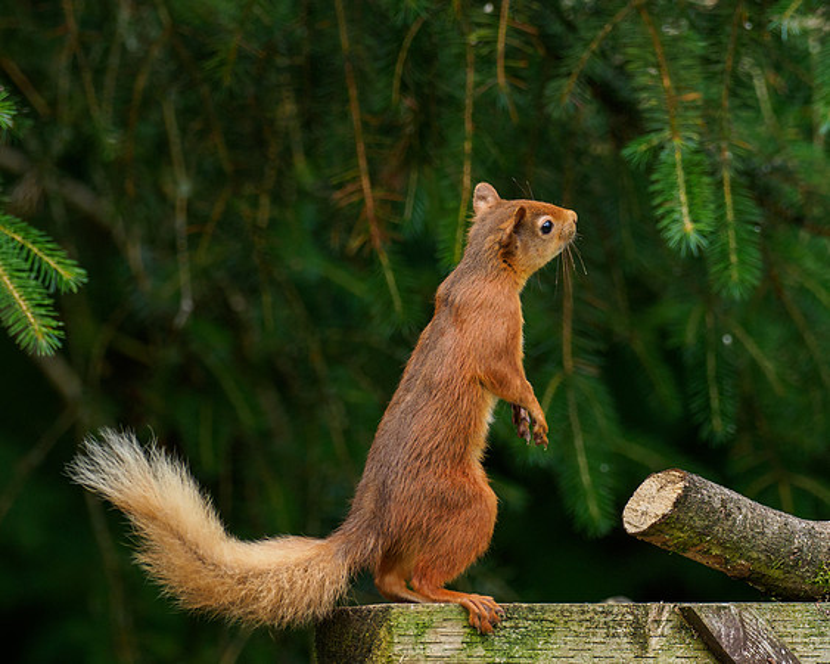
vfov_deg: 1.7
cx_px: 484
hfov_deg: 2.1
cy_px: 302
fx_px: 22466
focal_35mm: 915
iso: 500
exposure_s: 1/800
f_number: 4
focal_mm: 300
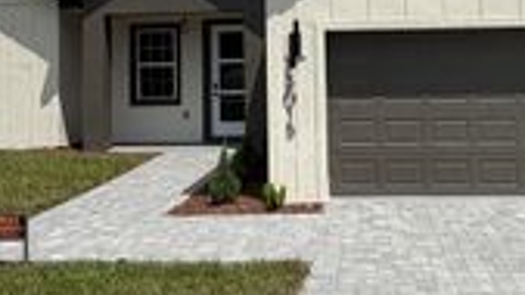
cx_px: 323
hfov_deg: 45.2
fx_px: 626
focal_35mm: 45
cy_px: 45
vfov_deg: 25.9
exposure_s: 1/1698
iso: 20
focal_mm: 2.22
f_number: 2.2
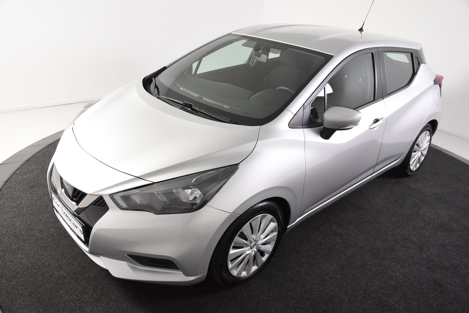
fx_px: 391
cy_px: 156
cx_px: 234
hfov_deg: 61.9
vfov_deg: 43.6
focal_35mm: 30
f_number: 4
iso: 1600
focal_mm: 20
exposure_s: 1/60
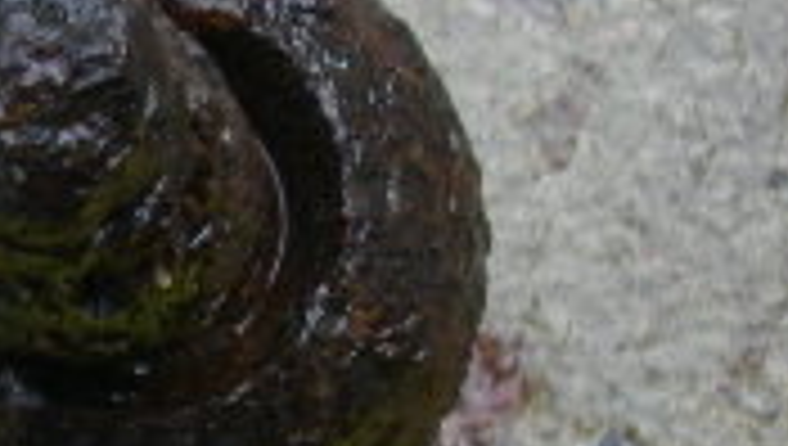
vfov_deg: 8.1
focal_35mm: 151
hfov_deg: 13.6
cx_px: -297
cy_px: 212
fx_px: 3159
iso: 64
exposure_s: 1/80
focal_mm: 6.3
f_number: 3.3
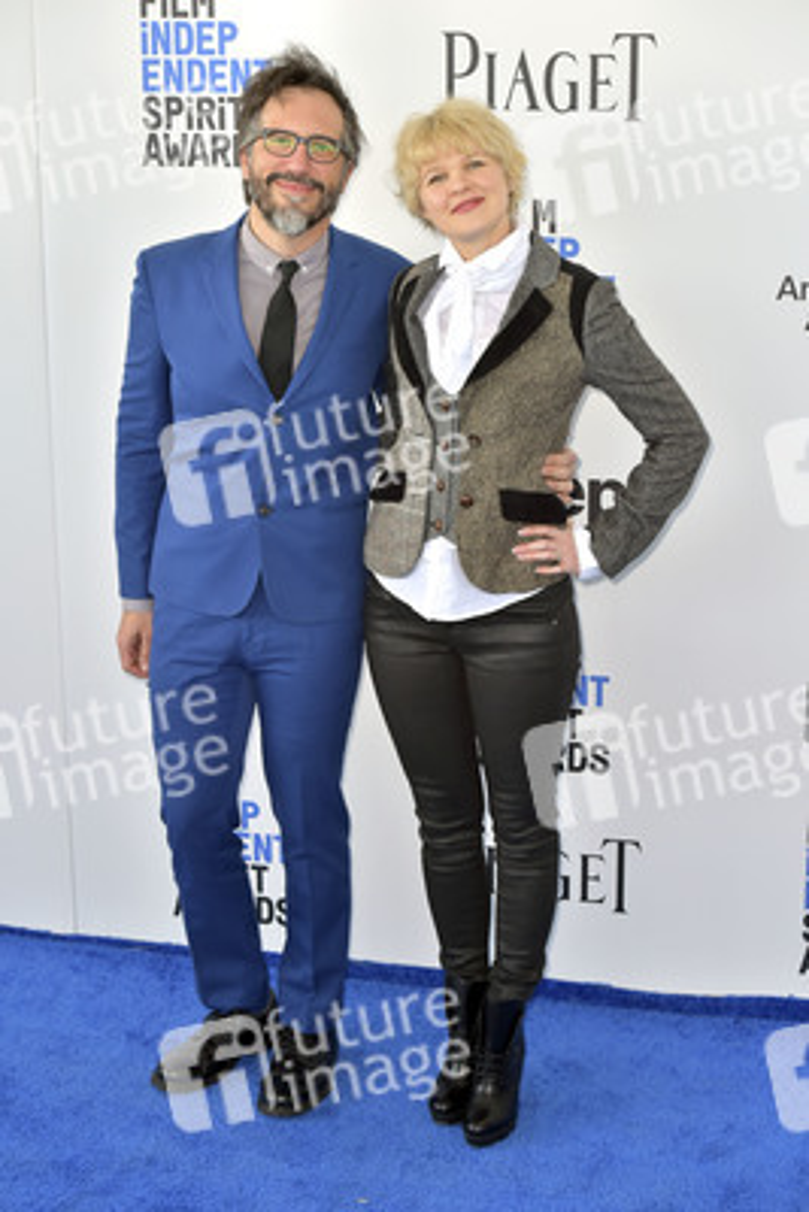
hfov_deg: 19.5
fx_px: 2357
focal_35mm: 70
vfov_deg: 28.8
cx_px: 404
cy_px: 606
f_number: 6.3
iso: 500
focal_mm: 70
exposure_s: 1/320
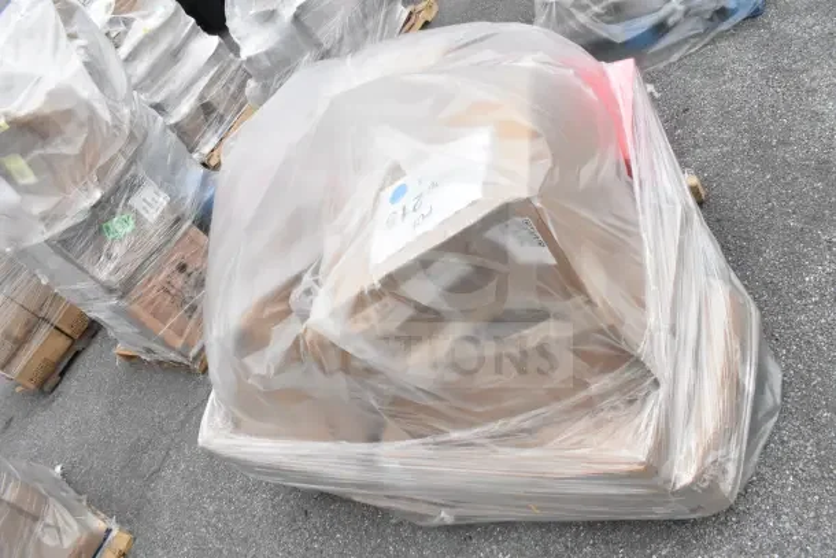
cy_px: 279
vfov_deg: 48.0
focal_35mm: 27
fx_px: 627
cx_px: 418
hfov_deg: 67.4
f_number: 16
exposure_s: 1/1600
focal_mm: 18
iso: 6400
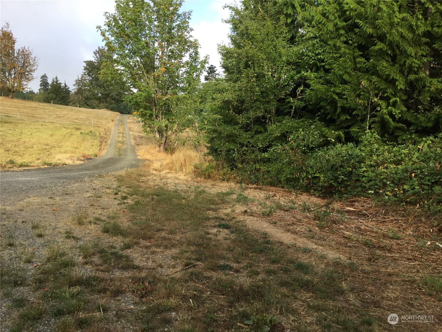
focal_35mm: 31
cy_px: 166
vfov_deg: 45.4
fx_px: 396
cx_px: 221
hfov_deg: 58.4
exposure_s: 1/353
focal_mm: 3.3
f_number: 2.4
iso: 25
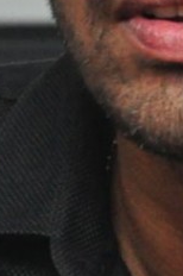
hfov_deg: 1.3
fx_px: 7810
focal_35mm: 1021
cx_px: 198
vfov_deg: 2.0
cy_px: 290
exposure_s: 1/125
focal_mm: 105
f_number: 7.1
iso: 1600
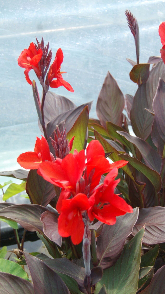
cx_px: 106
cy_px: 167
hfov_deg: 21.0
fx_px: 443
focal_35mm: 57
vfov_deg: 36.5
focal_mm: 32
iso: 250
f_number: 4.5
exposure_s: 1/500
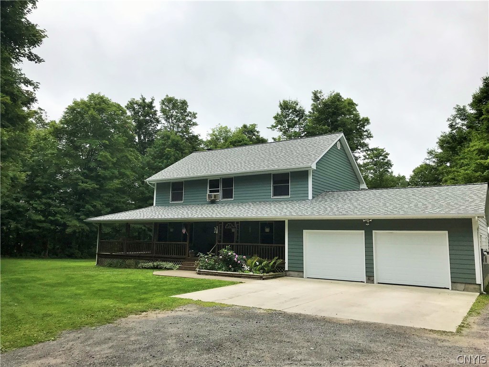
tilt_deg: +8.0
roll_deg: -1.4
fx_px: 396
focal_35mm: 28
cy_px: 184
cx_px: 244
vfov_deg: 49.7
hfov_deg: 63.4
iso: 20
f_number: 1.8
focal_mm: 3.99
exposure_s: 1/1650
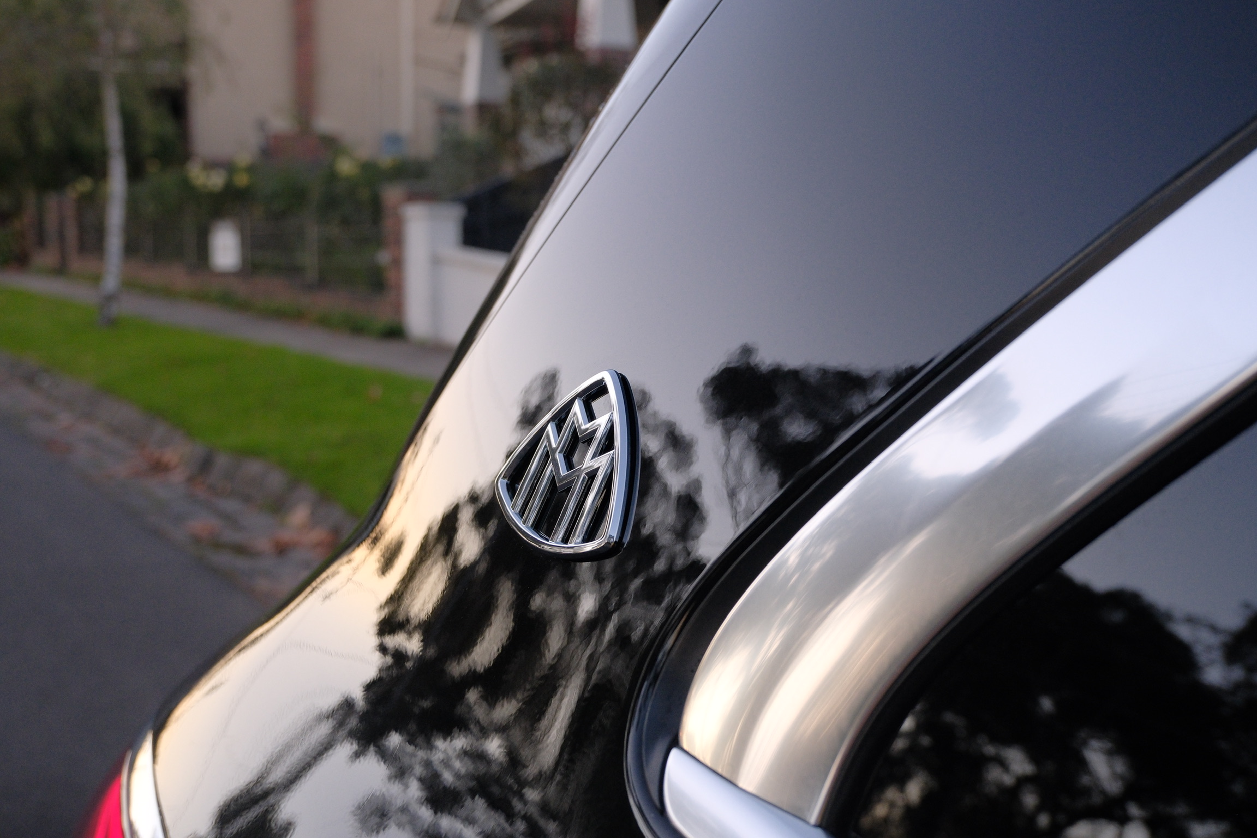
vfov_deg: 35.9
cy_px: 419
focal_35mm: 37
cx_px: 628
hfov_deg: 51.9
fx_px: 1292
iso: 1250
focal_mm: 24.9
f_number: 4.4
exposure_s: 1/100
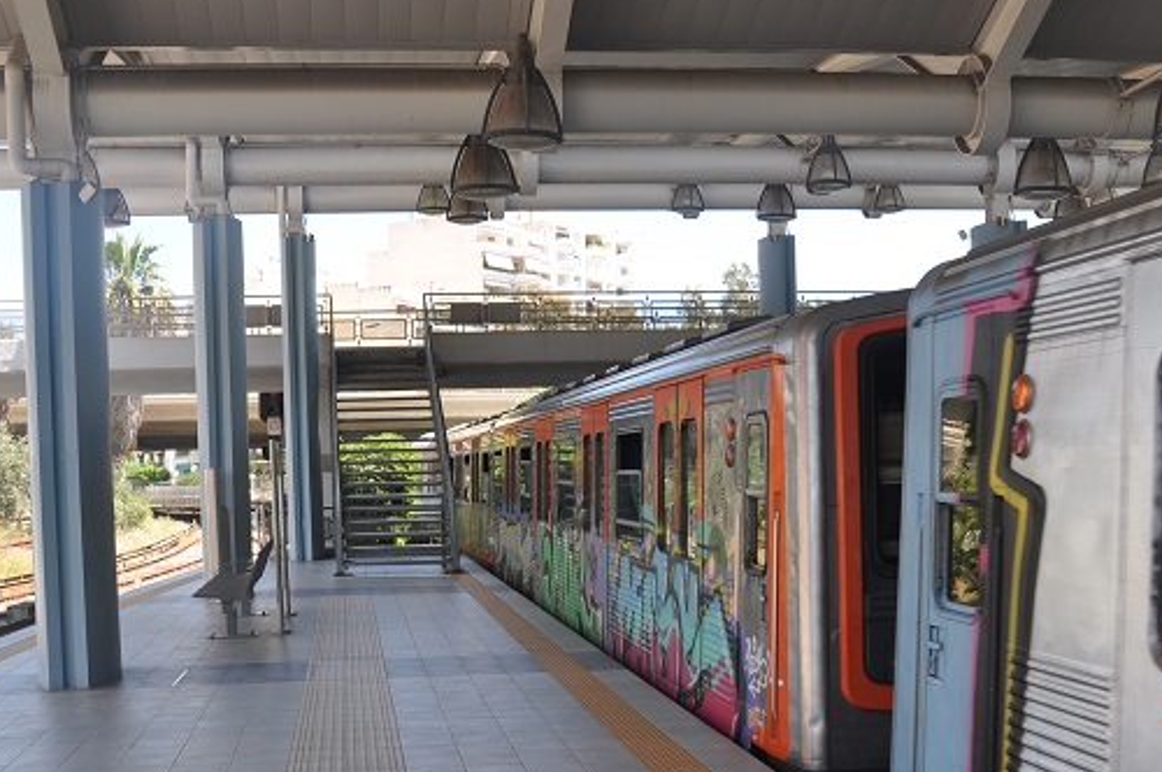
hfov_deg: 41.1
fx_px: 1547
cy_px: 527
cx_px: 637
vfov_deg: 27.8
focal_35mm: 48
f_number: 7.1
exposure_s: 1/200
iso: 200
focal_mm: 20
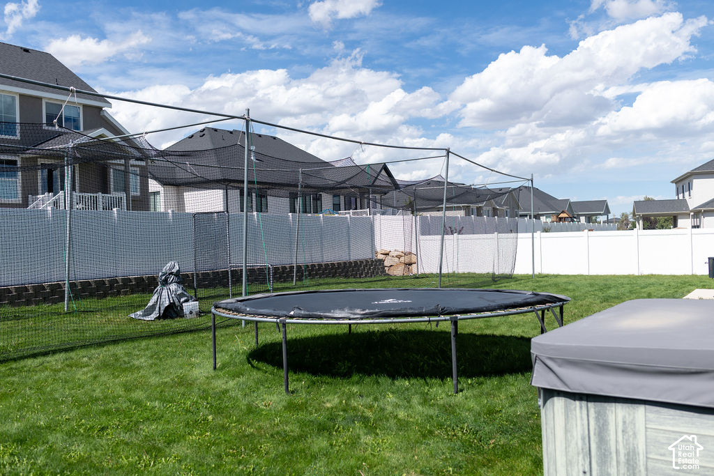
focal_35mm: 35
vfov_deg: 37.9
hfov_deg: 54.4
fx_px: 694
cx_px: 357
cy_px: 238
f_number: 4.5
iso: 125
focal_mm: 35
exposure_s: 1/1000
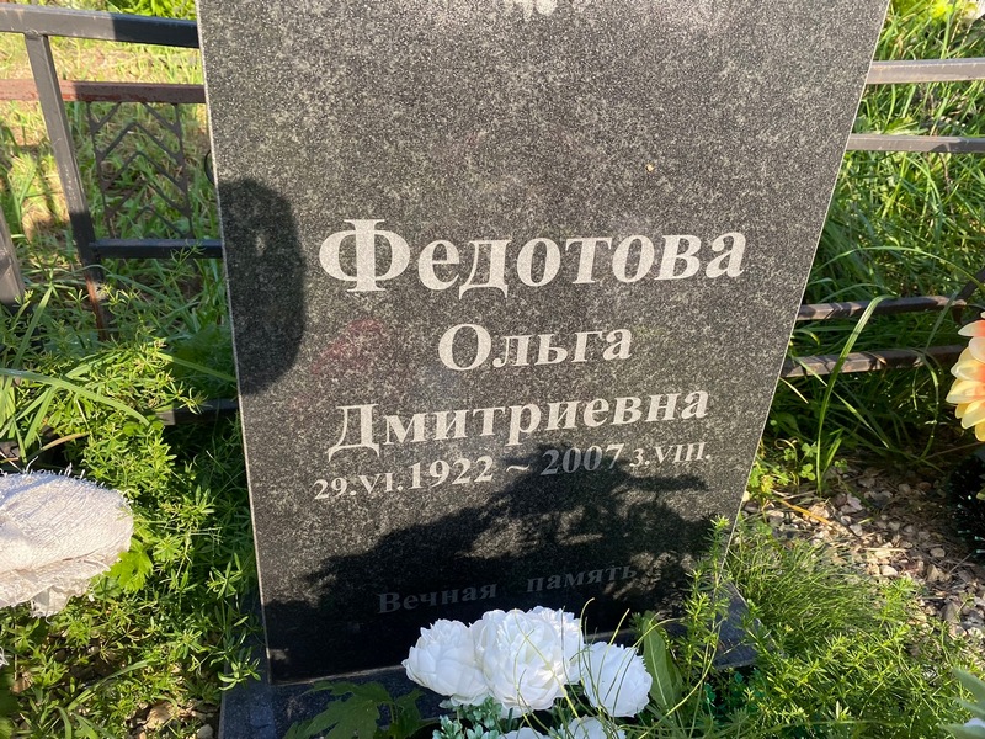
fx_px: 740
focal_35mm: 26
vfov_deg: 53.1
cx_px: 492
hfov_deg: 67.3
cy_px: 370
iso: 32
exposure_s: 1/620
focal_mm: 4.25
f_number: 1.8
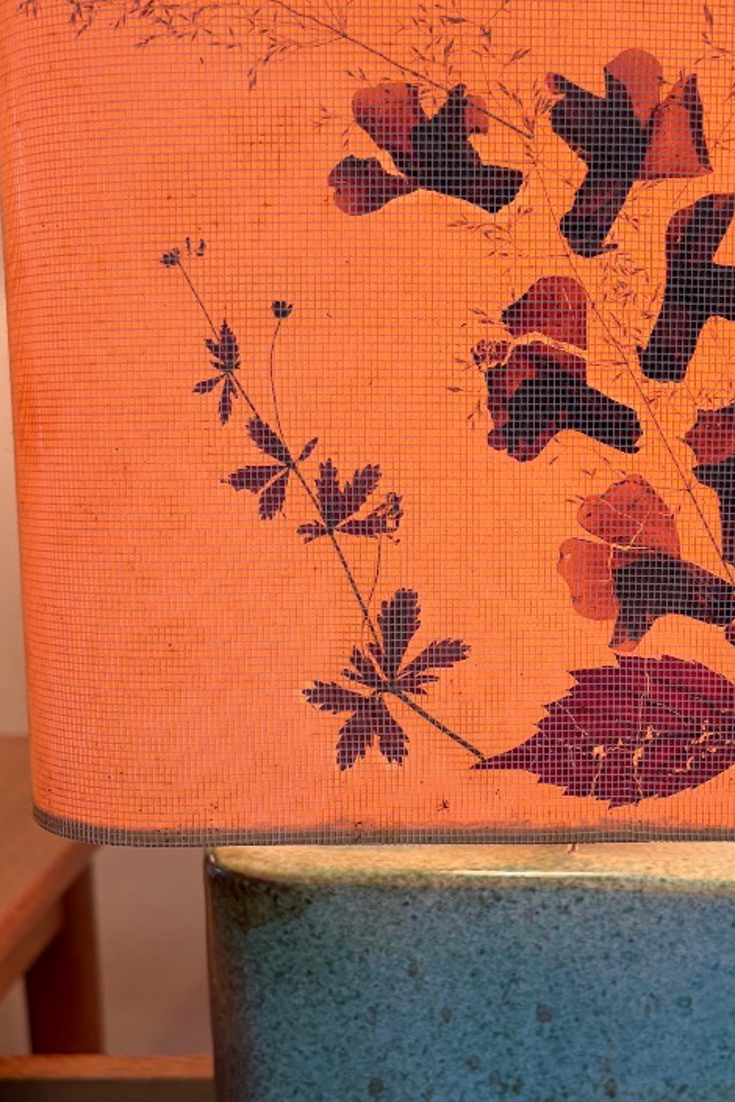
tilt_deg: -11.7
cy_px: 660
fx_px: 1409
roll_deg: +0.2
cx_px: 566
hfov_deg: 28.7
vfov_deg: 42.5
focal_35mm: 46
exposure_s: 1/100
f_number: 1.6
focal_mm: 5.96
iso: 100
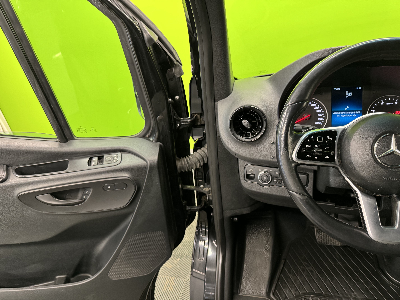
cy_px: 150
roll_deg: +7.1
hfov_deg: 71.6
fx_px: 277
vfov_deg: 56.8
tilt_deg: -29.0
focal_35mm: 24
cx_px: 200
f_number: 1.78
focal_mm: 6.76
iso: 500
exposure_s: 1/50
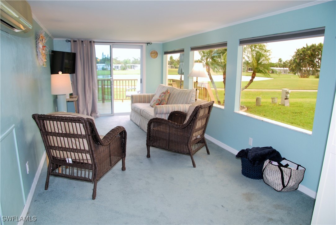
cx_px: 168
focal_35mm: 24
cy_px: 112
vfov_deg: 53.2
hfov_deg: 73.7
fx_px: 224
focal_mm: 16
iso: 200
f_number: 4
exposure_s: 1/60
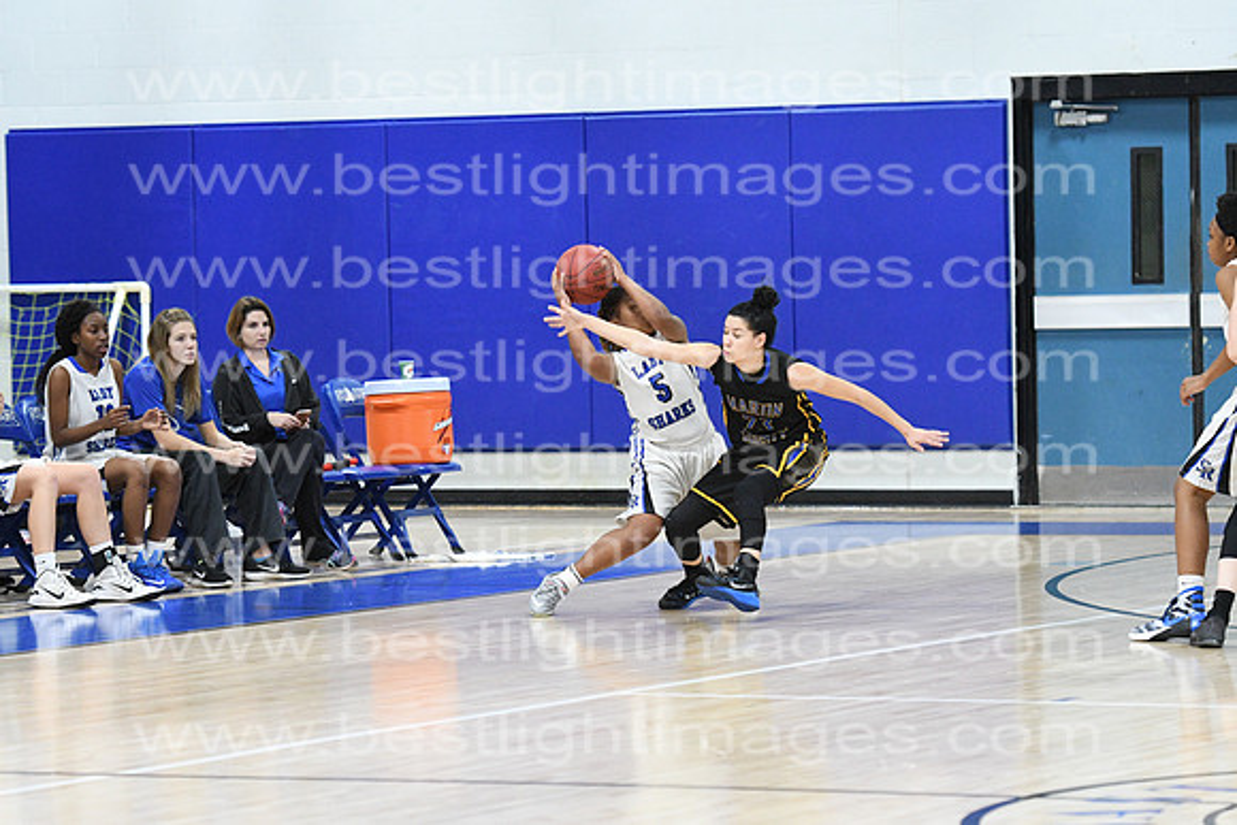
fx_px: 6289
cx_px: 618
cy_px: 412
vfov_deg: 7.5
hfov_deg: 11.2
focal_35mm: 183
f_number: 3.2
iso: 5000
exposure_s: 1/640
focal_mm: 122
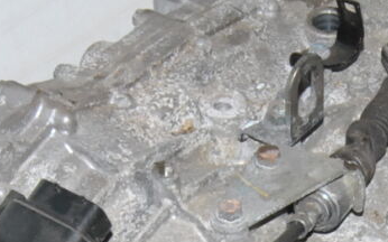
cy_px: 411
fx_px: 1797
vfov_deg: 7.5
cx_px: 306
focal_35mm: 170
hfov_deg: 12.3
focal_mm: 24
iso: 800
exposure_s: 1/200
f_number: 20
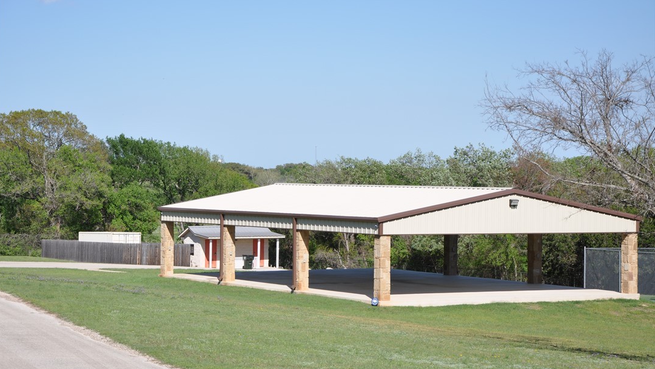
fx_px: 1702
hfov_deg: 21.8
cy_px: 189
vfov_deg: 12.4
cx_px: 326
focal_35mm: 98
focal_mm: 62
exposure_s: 1/800
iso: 200
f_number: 7.1
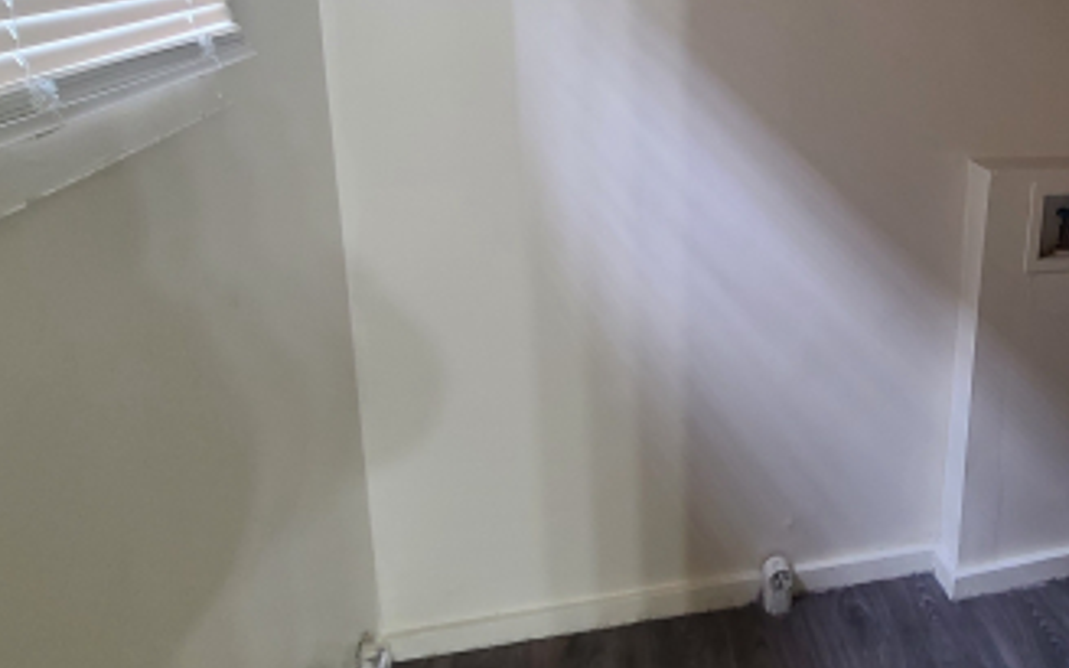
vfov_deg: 43.5
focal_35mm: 28
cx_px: 859
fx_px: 816
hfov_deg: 60.9
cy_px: 189
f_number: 2.2
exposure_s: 1/30
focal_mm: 2.2
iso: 320
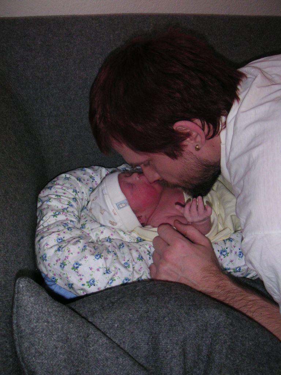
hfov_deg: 37.7
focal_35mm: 38
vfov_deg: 49.0
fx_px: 411
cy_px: 188
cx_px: 140
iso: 160
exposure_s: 1/45
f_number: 2.8
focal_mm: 6
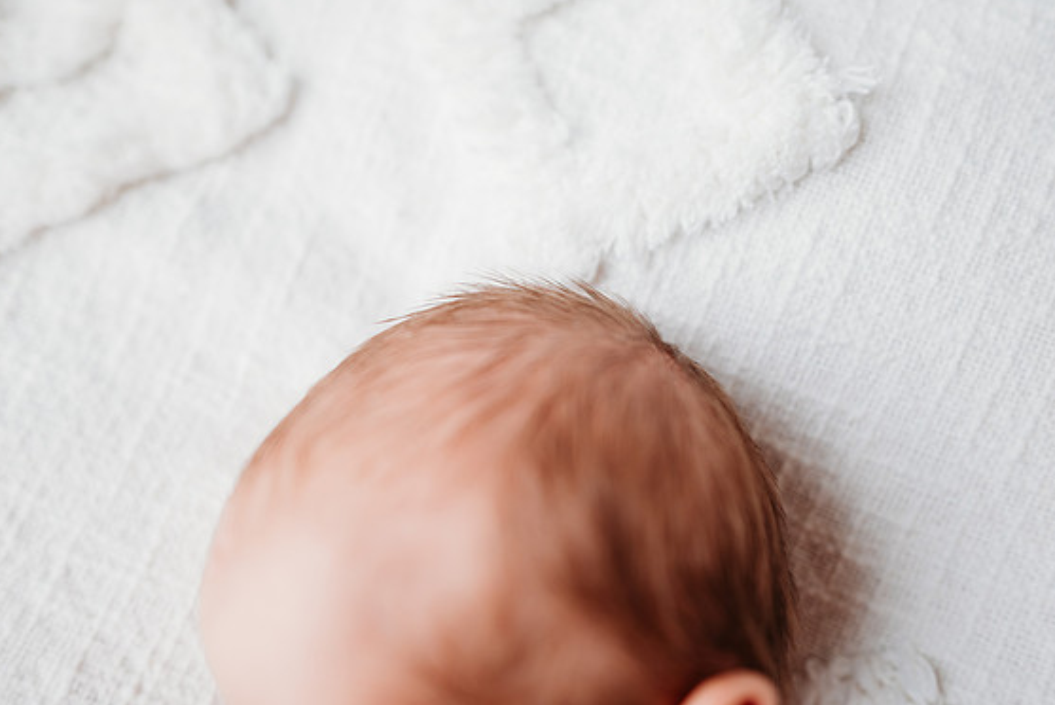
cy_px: 344
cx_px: 542
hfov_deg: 71.5
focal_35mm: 25
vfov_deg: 51.3
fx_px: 733
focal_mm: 24
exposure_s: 1/200
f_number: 2.2
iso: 80
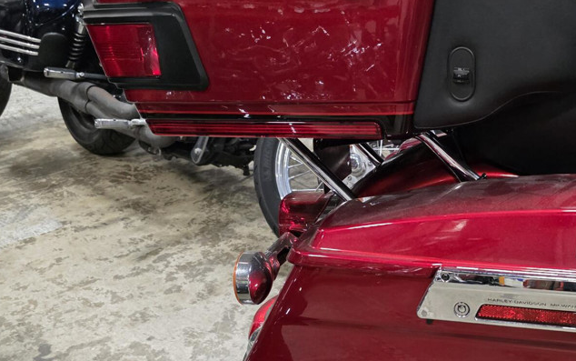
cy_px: 237
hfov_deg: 47.0
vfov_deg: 31.1
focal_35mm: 41
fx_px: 644
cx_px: 408
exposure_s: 1/120
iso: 2000
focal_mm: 6.3
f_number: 1.7
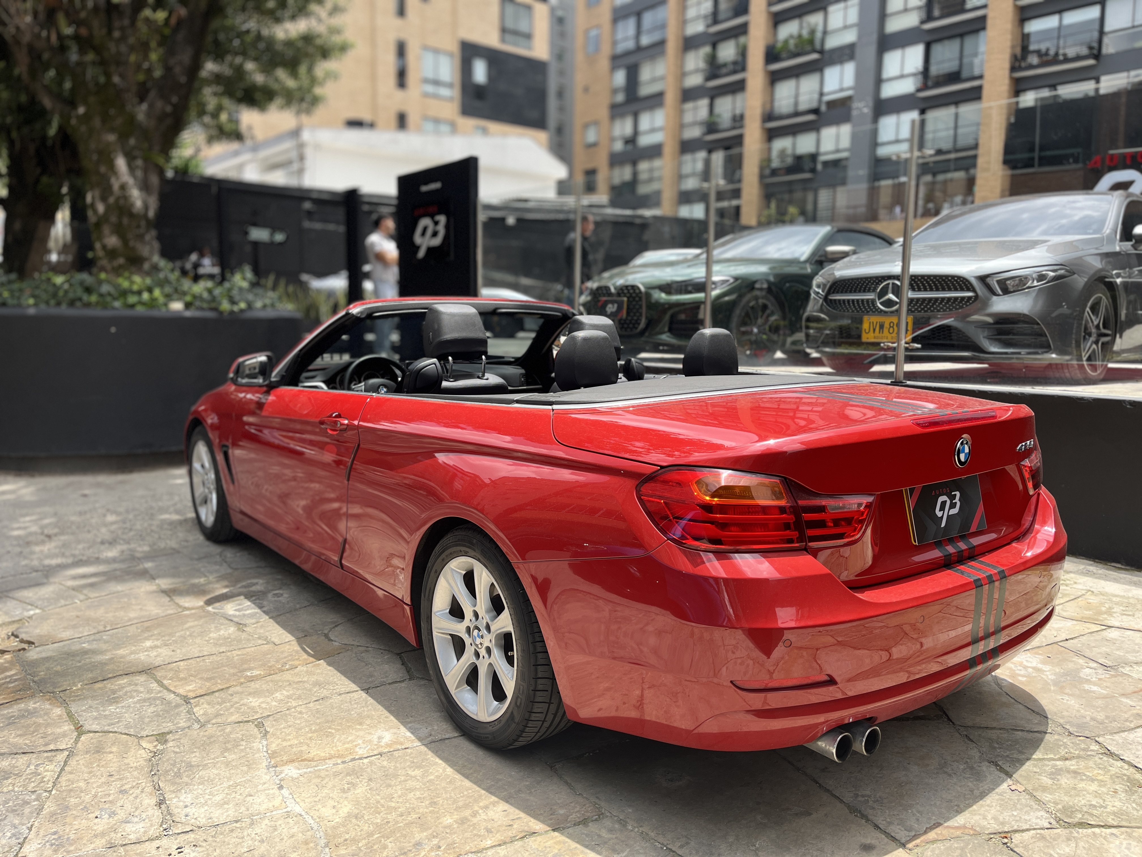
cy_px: 428
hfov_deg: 67.3
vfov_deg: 53.1
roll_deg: -1.0
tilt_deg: -7.9
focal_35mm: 26
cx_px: 571
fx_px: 858
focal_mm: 5.1
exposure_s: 1/1086
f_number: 1.6
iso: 50
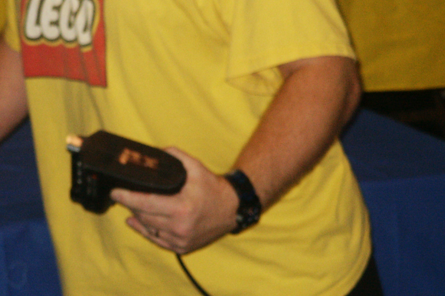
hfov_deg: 7.7
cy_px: 126
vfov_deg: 5.2
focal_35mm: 266
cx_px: 177
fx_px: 3287
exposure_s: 1/125
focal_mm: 28.23
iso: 200
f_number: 3.6
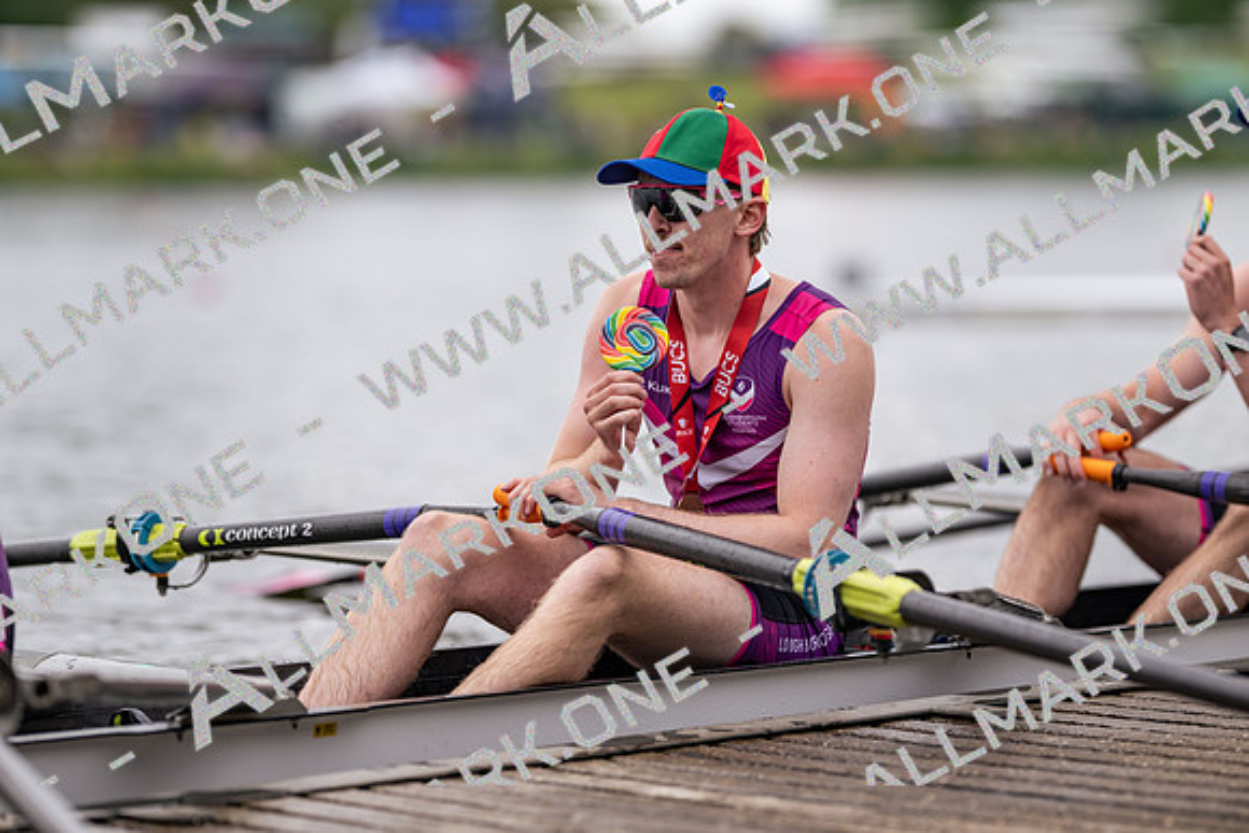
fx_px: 4685
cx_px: 624
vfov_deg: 10.2
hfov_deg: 15.2
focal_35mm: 135
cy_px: 416
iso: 64
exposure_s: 1/1600
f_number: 1.8
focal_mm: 135
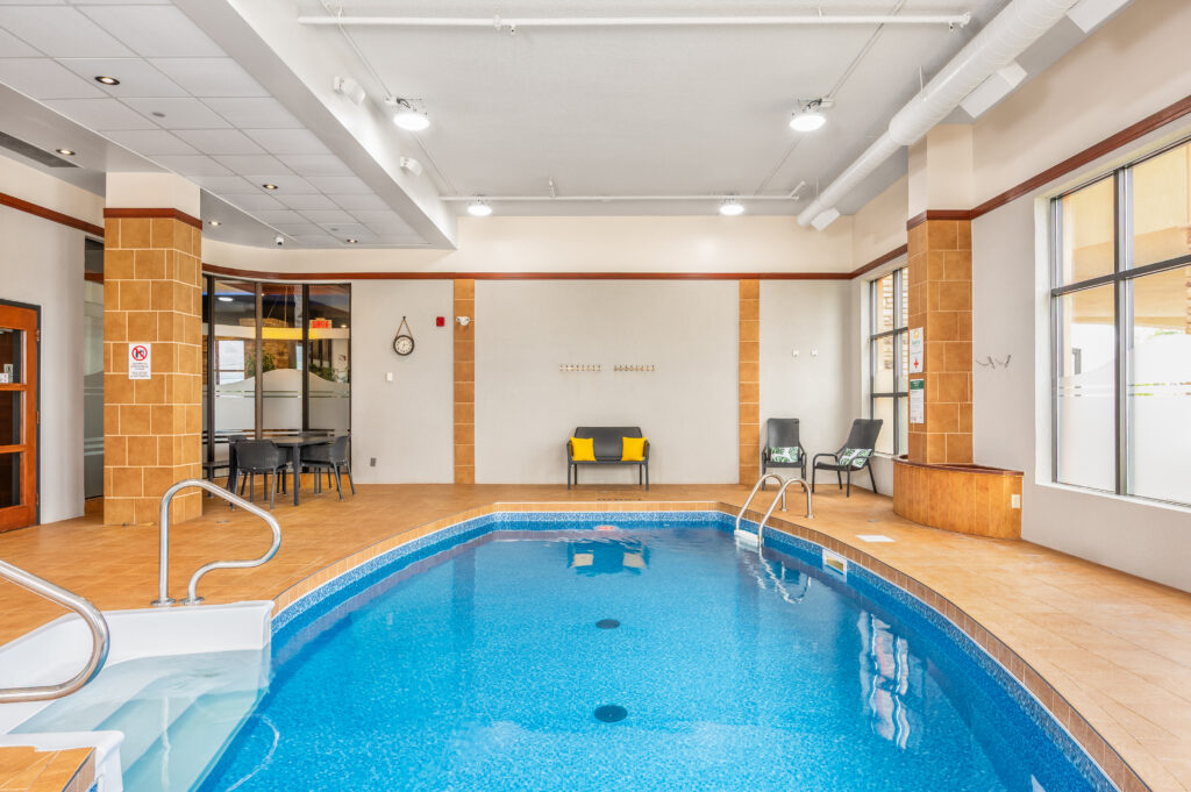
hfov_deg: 84.0
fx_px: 661
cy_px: 396
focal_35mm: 20
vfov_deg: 61.8
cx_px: 596
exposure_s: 1/8
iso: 200
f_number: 9
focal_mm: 20
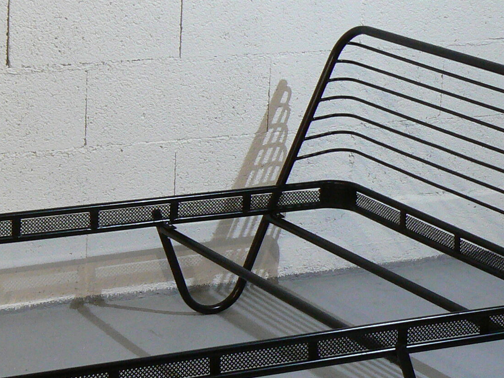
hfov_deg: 15.0
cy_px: 217
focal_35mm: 130
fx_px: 1893
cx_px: 31
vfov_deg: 11.4
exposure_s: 1/30
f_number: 2.8
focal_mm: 8.6
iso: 160
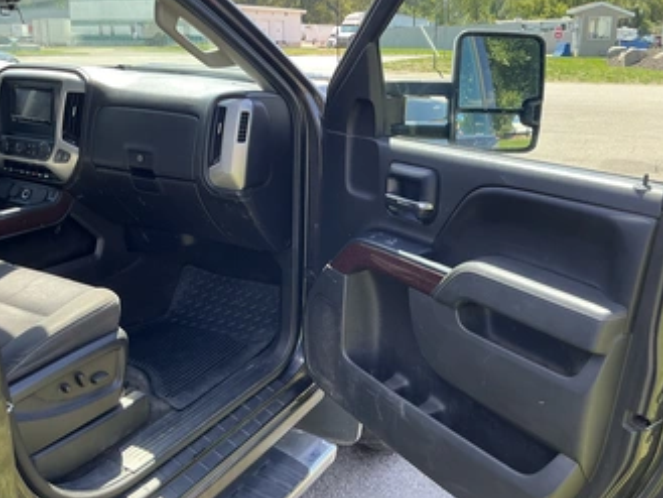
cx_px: 355
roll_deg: -0.8
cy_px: 200
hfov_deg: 53.9
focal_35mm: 34
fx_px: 651
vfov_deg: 41.6
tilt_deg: -8.6
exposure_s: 1/172
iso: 25
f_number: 1.8
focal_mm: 3
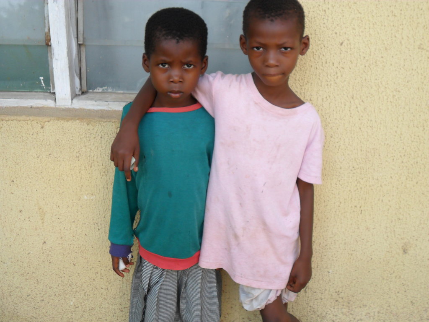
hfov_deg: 42.9
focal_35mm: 44
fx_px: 545
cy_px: 161
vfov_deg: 32.9
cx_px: 214
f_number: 4.5
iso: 100
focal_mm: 7.8
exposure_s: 1/60
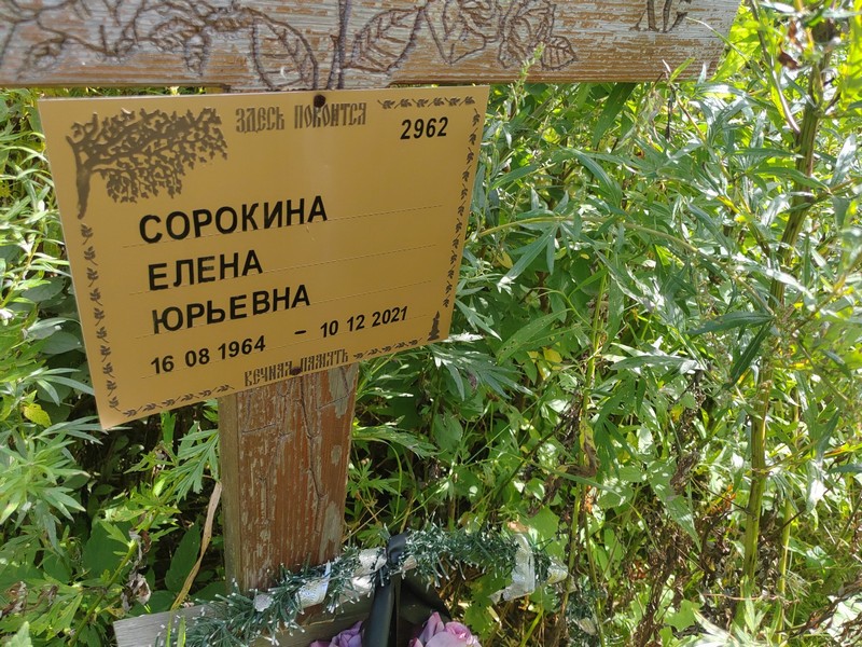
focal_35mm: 27
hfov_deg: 65.3
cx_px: 431
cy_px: 324
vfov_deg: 51.4
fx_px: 672
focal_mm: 5.52
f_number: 1.9
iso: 100
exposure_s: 1/340
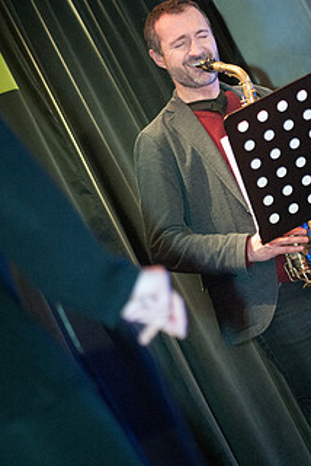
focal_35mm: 147
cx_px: 213
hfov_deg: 9.3
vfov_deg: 13.9
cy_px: 152
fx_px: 1905
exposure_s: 1/80
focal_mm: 70
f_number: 2.8
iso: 800
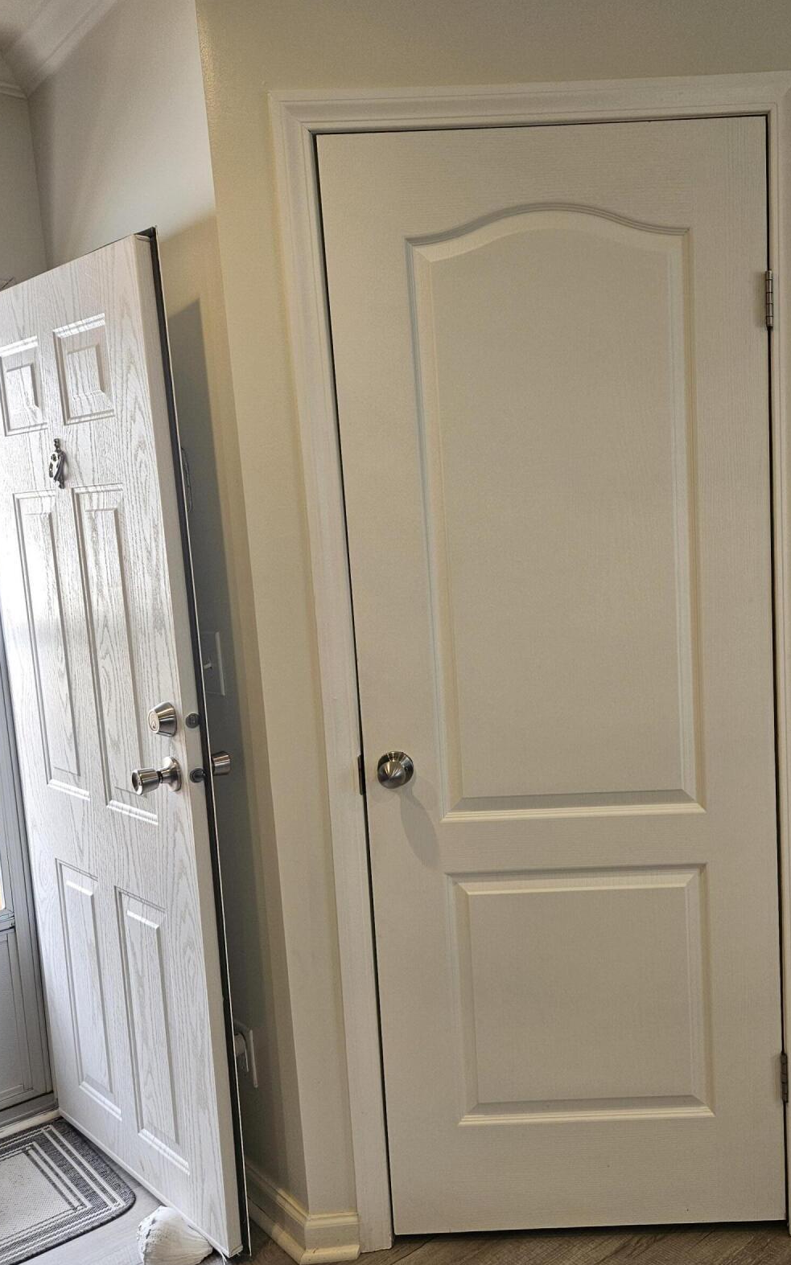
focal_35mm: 31
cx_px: 592
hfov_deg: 39.5
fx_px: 1069
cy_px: 673
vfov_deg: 61.2
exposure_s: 1/120
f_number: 1.8
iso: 80
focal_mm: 5.4
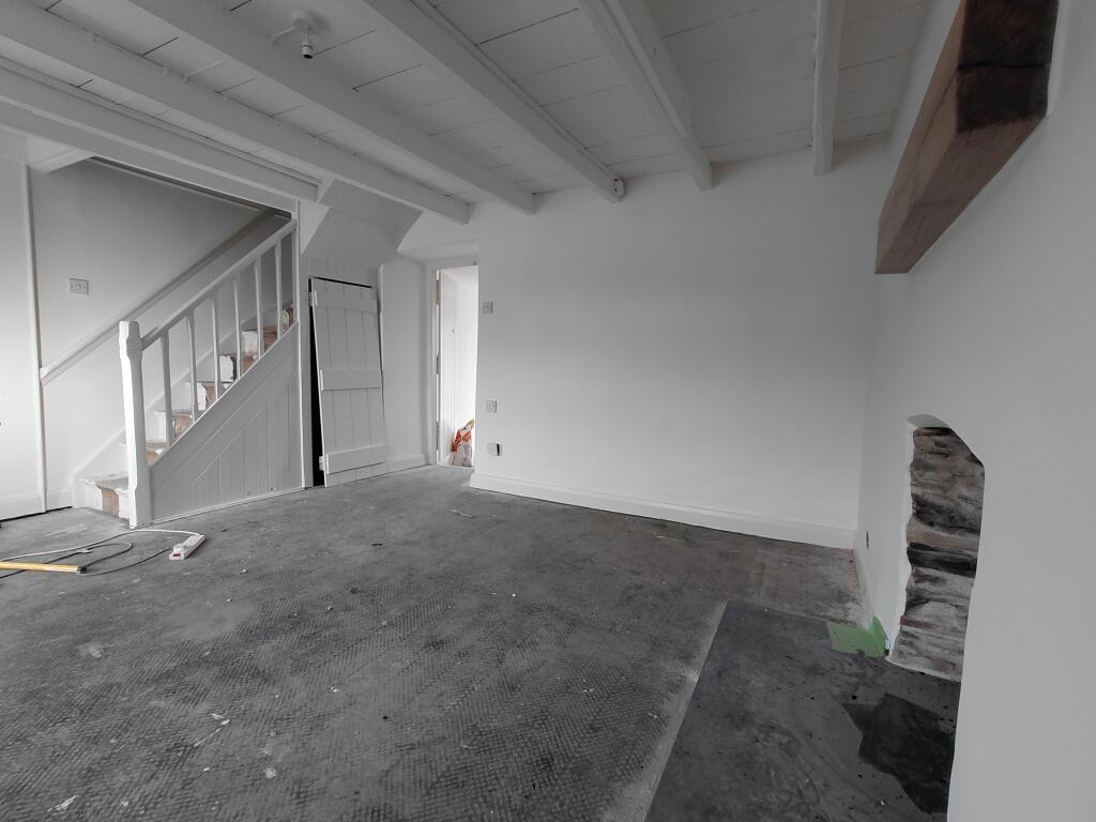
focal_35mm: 16
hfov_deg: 94.5
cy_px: 411
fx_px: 507
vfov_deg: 78.1
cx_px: 548
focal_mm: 1.64
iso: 40
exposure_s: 1/60
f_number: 2.2
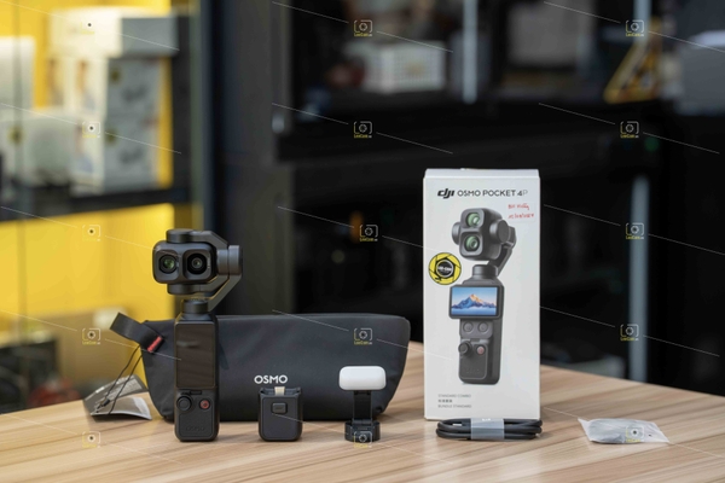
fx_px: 2114
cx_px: 362
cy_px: 242
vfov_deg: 13.0
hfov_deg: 19.5
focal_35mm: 105
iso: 1250
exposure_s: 1/125
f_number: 5
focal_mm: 105
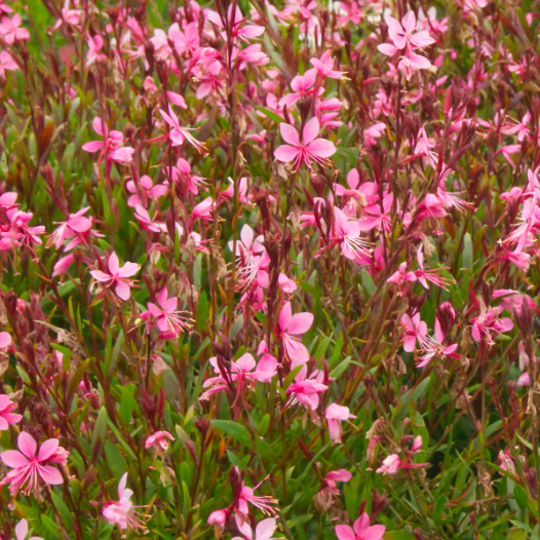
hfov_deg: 10.8
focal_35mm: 160
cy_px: 130
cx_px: 520
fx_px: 2823
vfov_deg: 10.9
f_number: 16
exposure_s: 1/100
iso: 3200
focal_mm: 55
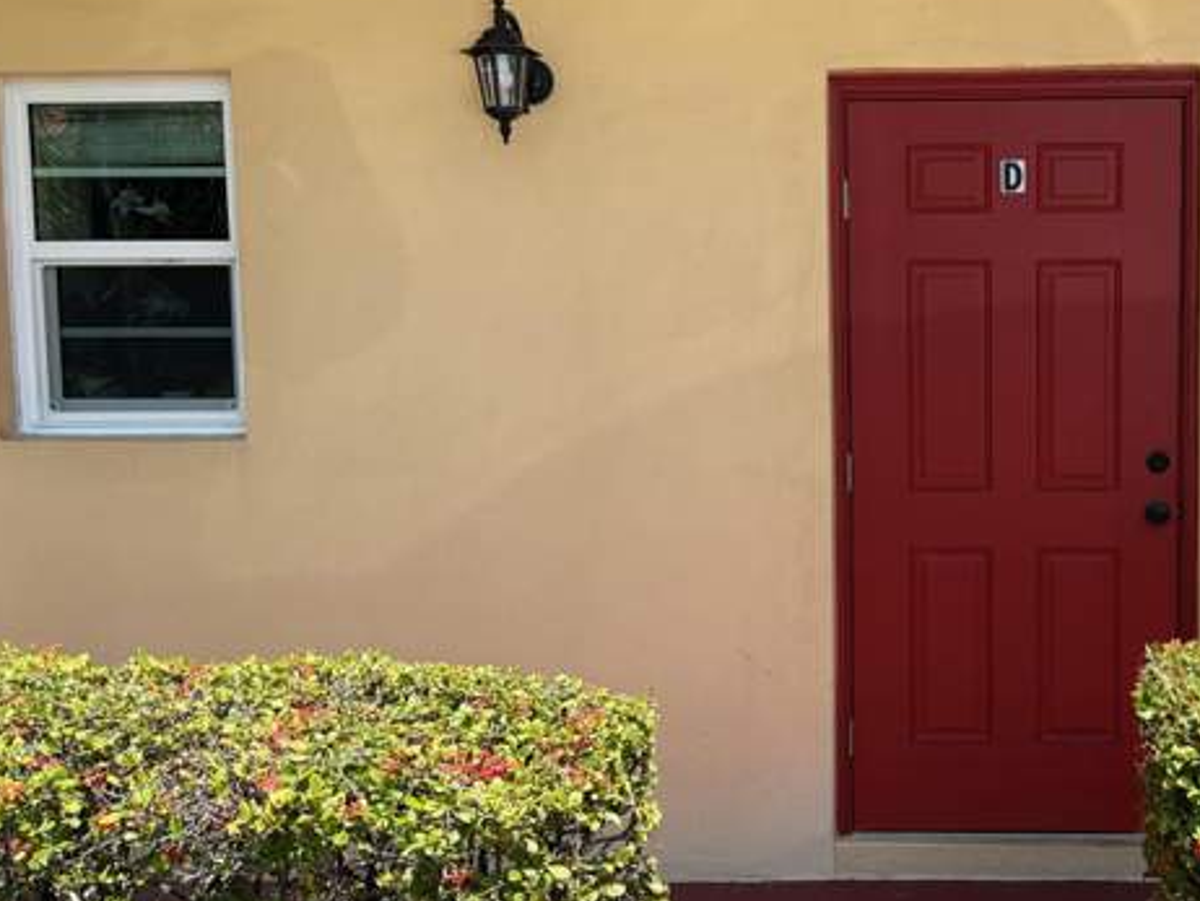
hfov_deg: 40.2
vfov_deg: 32.2
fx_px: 1561
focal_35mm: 45
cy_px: 488
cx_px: 979
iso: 50
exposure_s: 1/1311
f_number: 1.6
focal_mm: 5.96
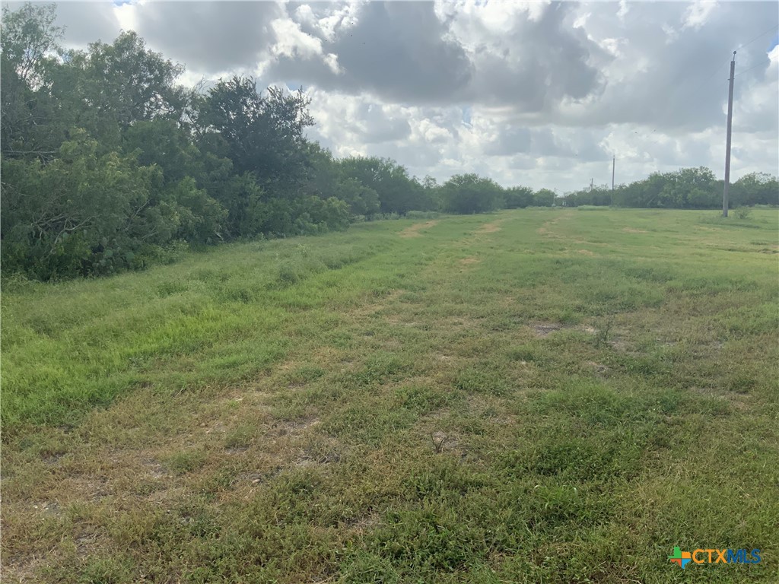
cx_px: 390
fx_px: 653
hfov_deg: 61.7
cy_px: 292
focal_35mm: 29
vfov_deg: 48.2
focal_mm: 3
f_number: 1.8
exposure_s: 1/1626
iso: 16
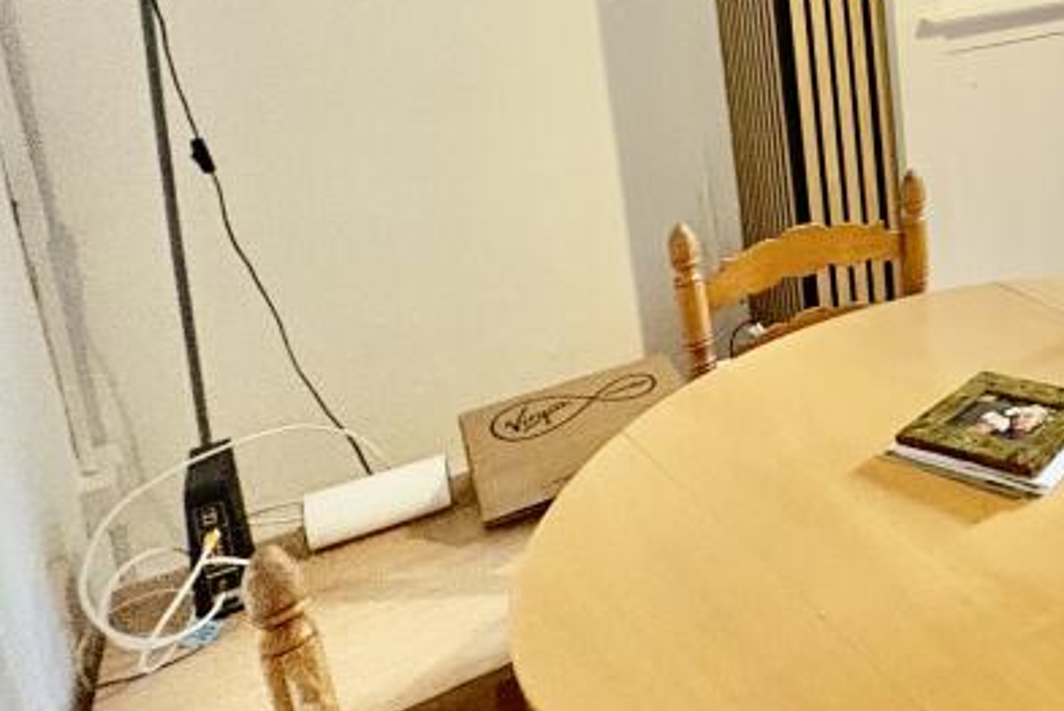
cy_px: 3
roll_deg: +0.5
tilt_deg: -10.8
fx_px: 1124
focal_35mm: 38
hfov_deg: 37.2
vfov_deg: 32.4
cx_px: 1303
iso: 400
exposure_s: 1/50
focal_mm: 2.22
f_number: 2.2
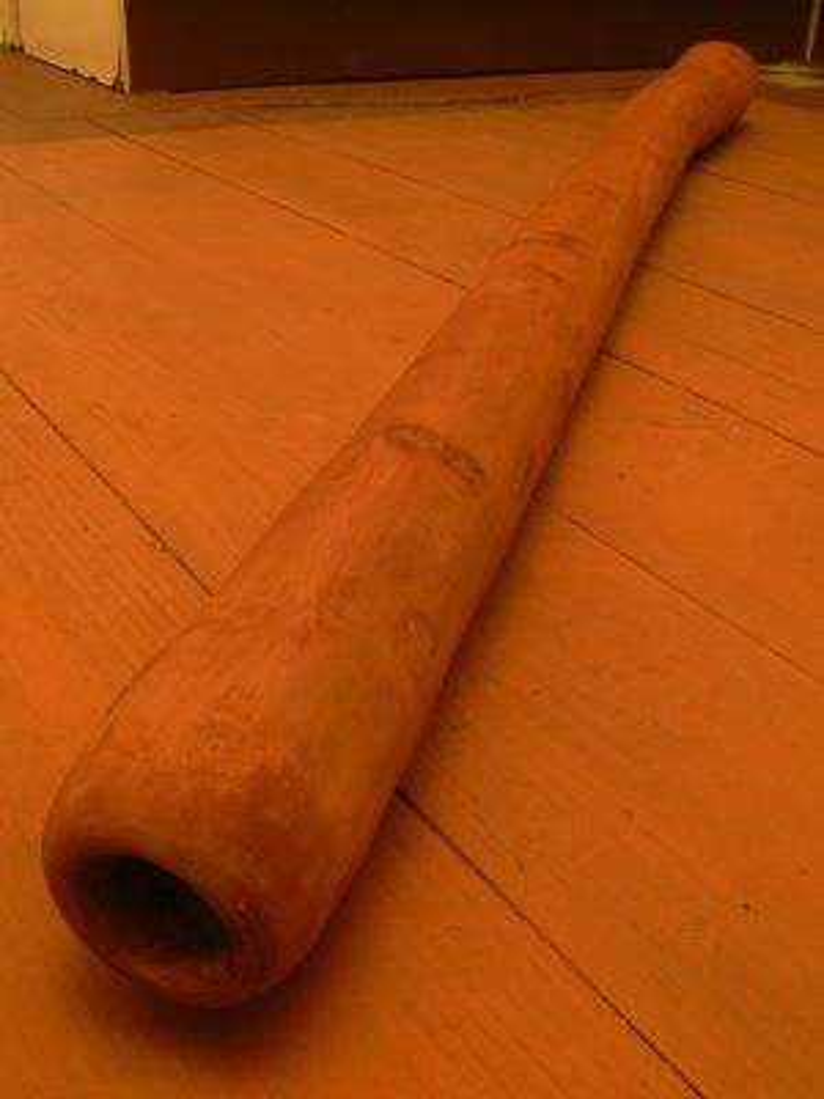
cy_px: 550
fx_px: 1143
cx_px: 412
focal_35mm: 36
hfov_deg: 39.7
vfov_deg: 51.4
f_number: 8
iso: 80
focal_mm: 6
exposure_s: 10
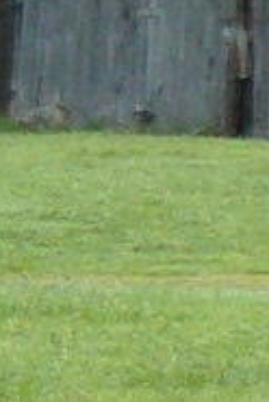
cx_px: 1243
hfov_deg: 3.2
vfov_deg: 5.1
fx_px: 4489
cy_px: -109
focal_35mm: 402
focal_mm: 6.1
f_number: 2.8
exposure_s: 1/250
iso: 100
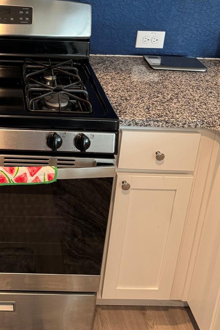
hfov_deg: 26.8
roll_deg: -2.3
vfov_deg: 39.4
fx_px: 440
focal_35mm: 48
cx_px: 10
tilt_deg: -18.8
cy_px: 62
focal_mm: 6.76
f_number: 1.78
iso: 200
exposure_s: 1/60
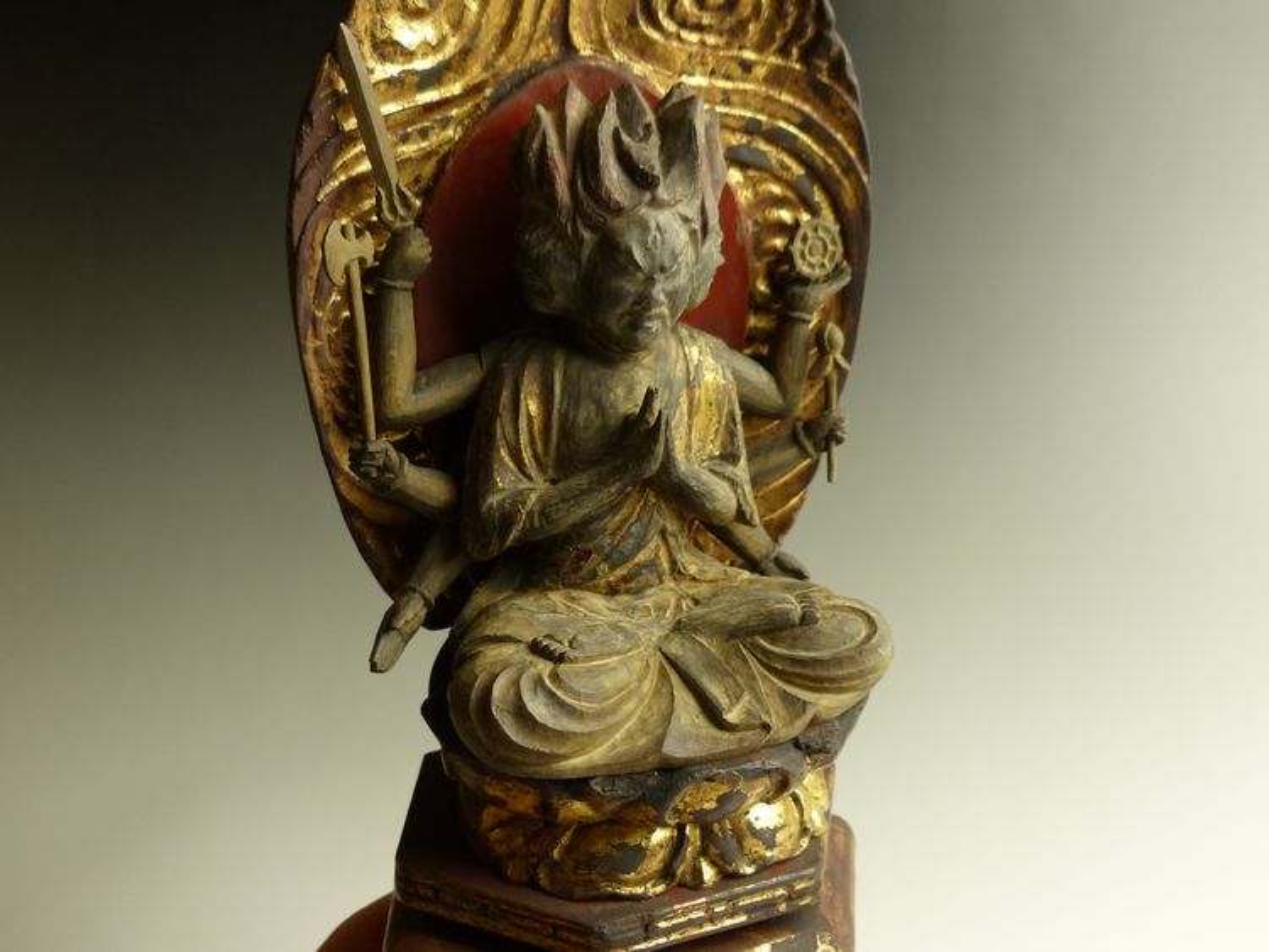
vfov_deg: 36.8
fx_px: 1430
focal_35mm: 39
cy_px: 476
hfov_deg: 47.8
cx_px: 634
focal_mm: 7
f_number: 2.8
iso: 200
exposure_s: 1/40
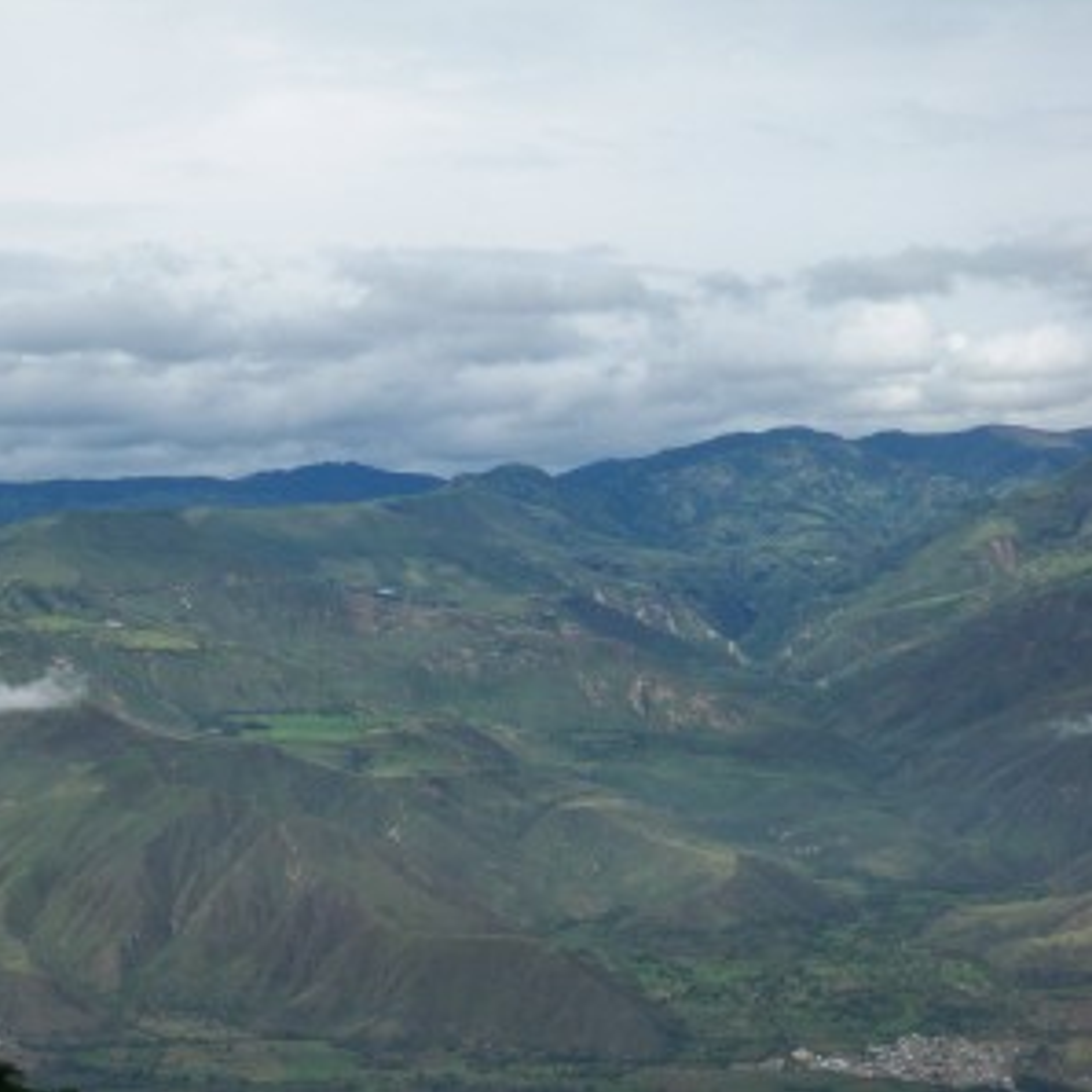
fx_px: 3605
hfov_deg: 17.2
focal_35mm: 101
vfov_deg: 17.2
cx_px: 374
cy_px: 546
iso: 80
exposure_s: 1/400
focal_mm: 15.1
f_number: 7.8
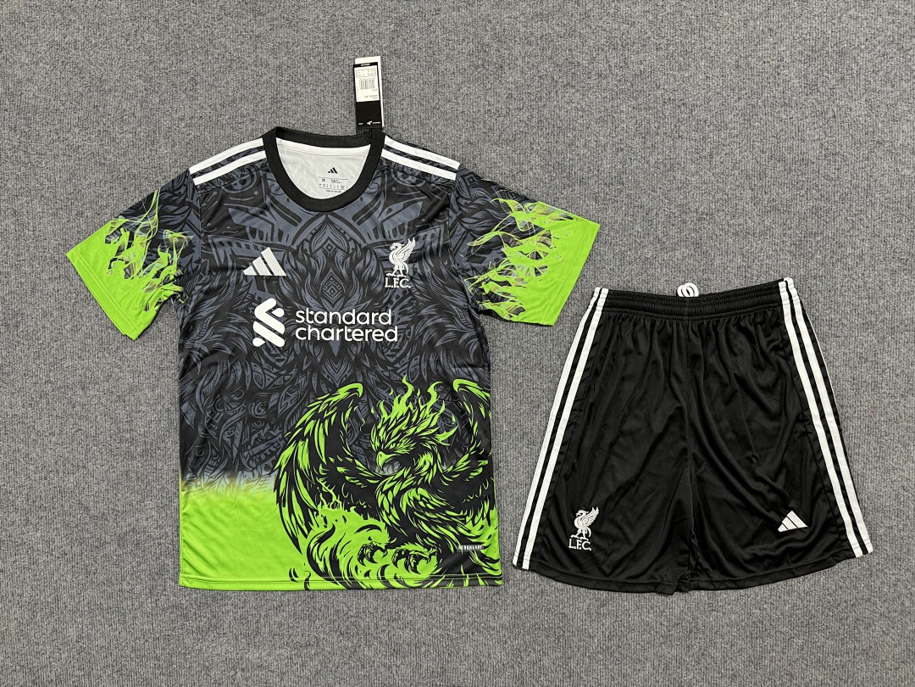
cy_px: 344
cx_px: 458
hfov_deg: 71.6
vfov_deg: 56.8
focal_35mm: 24
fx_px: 634
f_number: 1.78
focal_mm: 6.76
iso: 250
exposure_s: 1/50
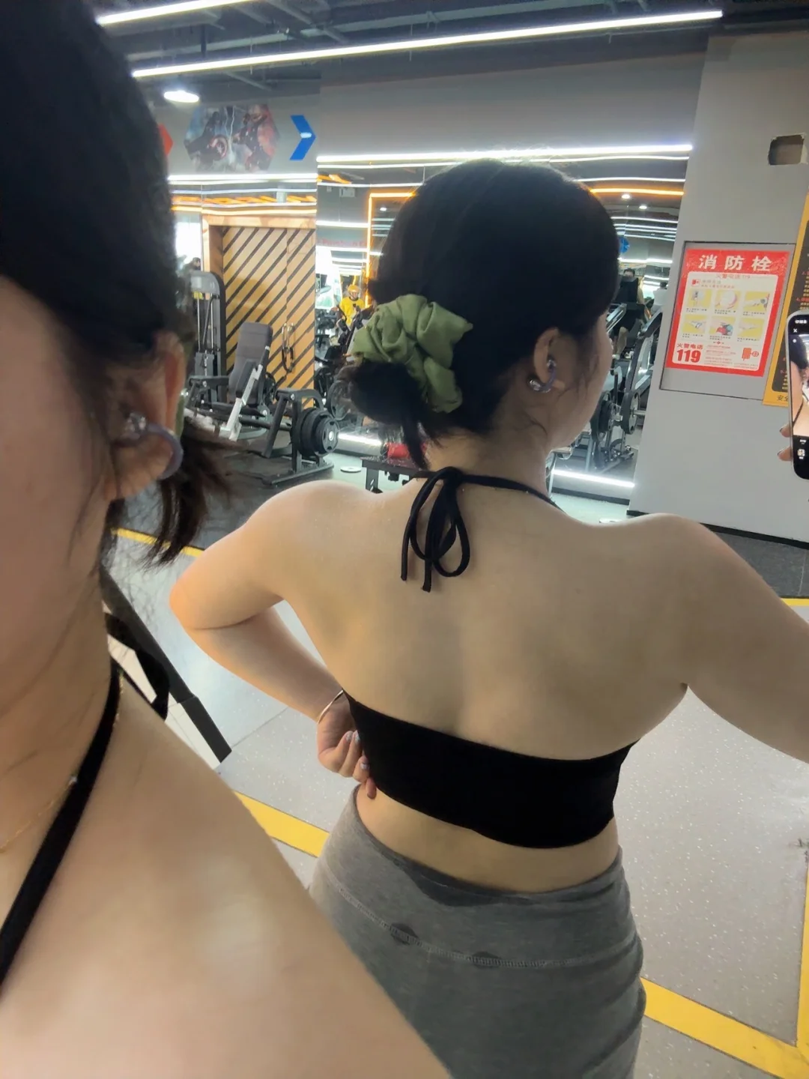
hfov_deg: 58.9
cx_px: 404
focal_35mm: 23
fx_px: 717
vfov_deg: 73.9
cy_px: 540
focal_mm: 2.69
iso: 320
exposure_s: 1/25
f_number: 1.9
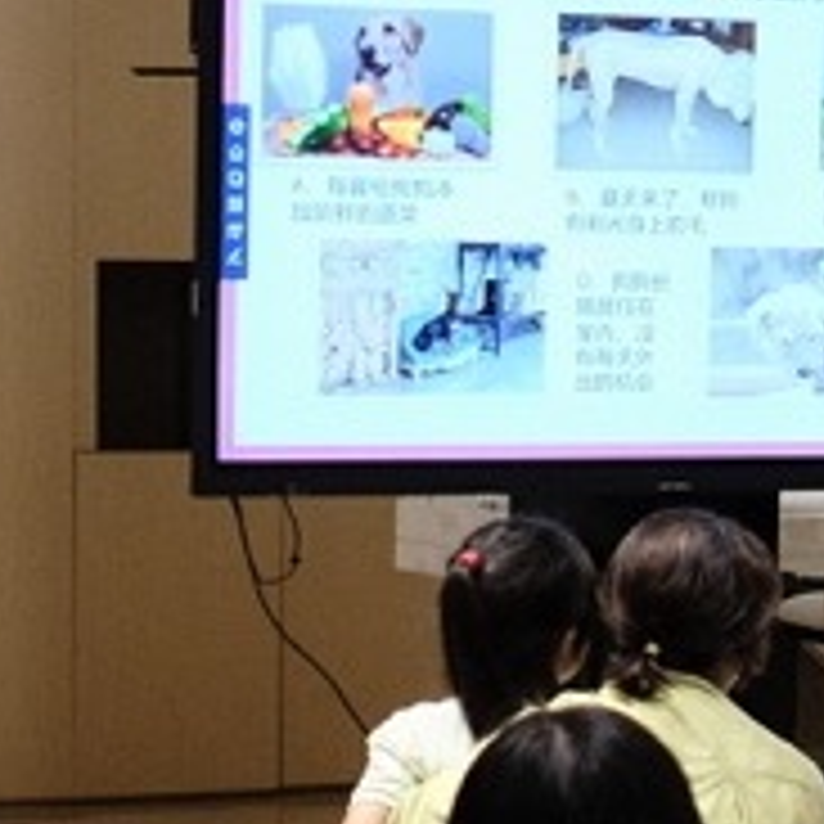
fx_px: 5602
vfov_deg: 8.4
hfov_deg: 7.8
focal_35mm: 208
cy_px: 619
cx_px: 2017
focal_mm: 23
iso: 640
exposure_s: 1/125
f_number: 2
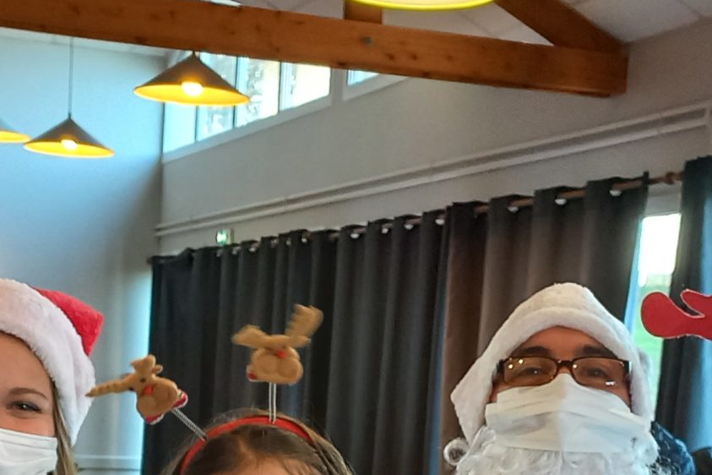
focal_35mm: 79
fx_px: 1562
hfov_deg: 25.6
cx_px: 284
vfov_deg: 16.1
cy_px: 674
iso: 320
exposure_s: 1/33
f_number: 1.8
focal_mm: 4.65
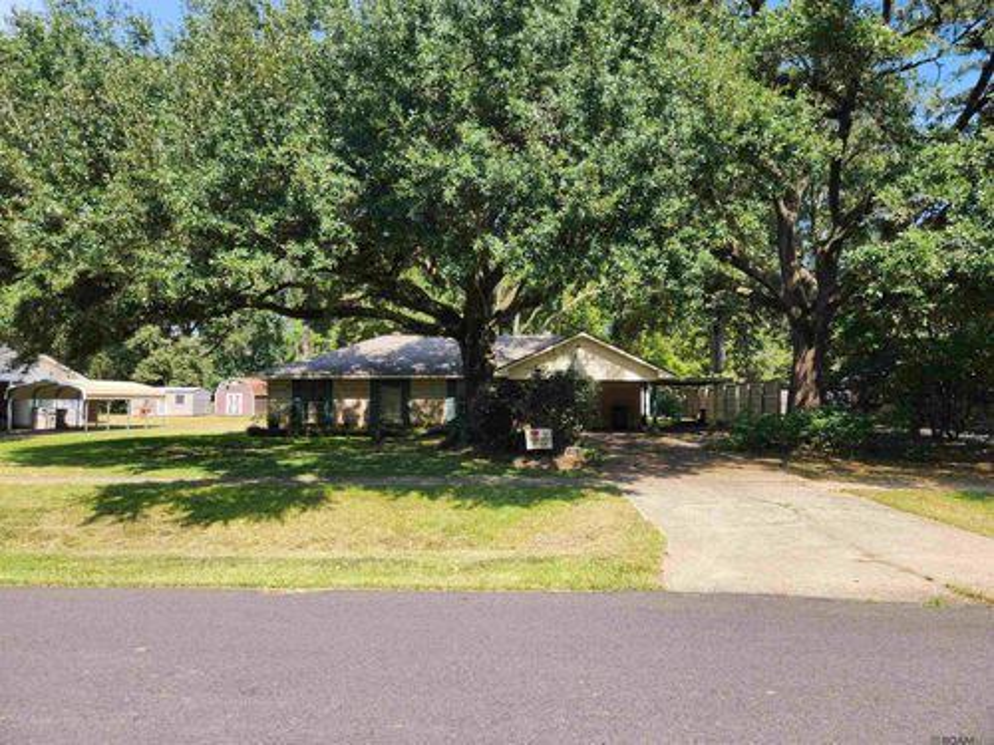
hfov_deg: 73.9
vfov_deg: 58.9
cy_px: 372
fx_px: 660
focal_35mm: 23
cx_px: 497
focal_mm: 5.4
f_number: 1.8
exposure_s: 1/583
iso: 20
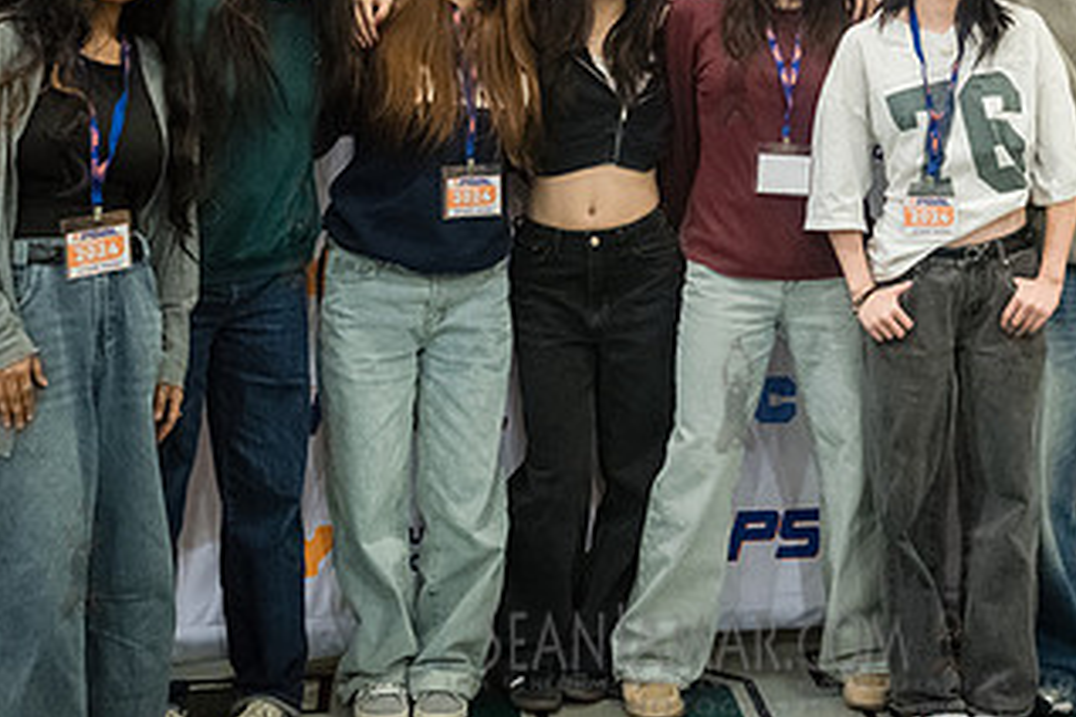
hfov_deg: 31.1
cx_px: 734
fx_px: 1913
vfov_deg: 20.8
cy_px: 66
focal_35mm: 64
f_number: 5
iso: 8000
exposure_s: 1/160
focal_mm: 35
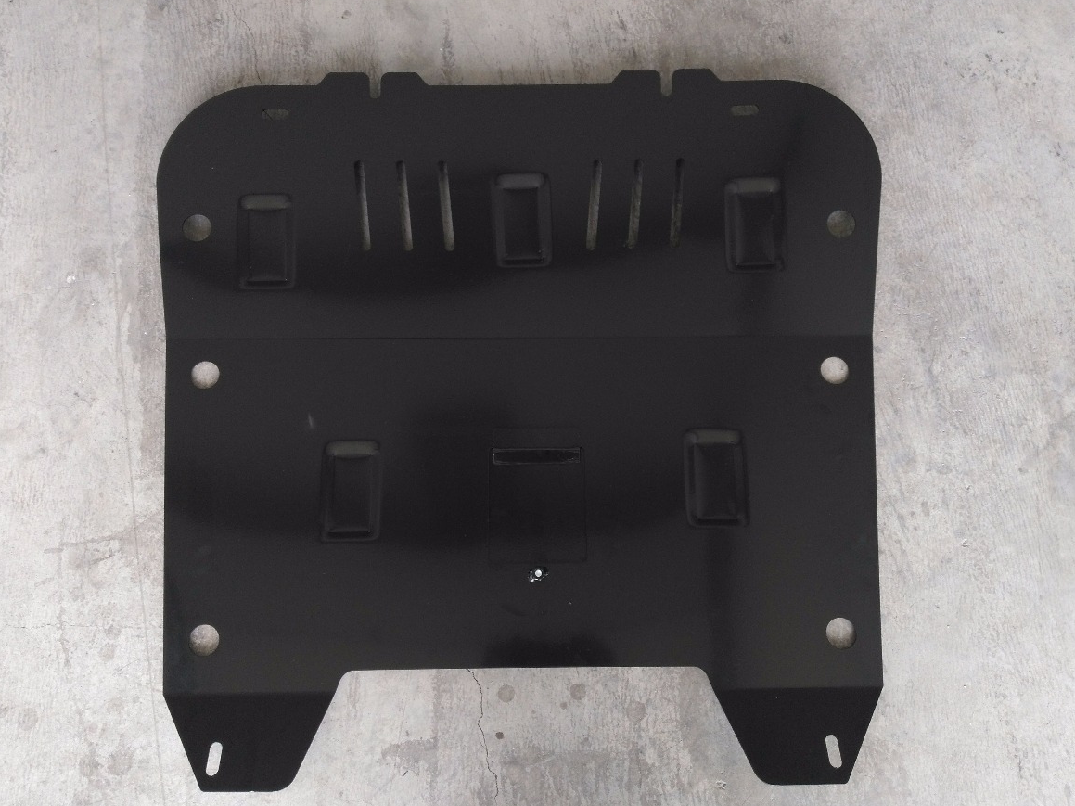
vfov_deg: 48.2
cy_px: 413
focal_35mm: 29
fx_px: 901
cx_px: 536
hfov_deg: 61.7
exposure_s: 1/40
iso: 131
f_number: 2
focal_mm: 2.96
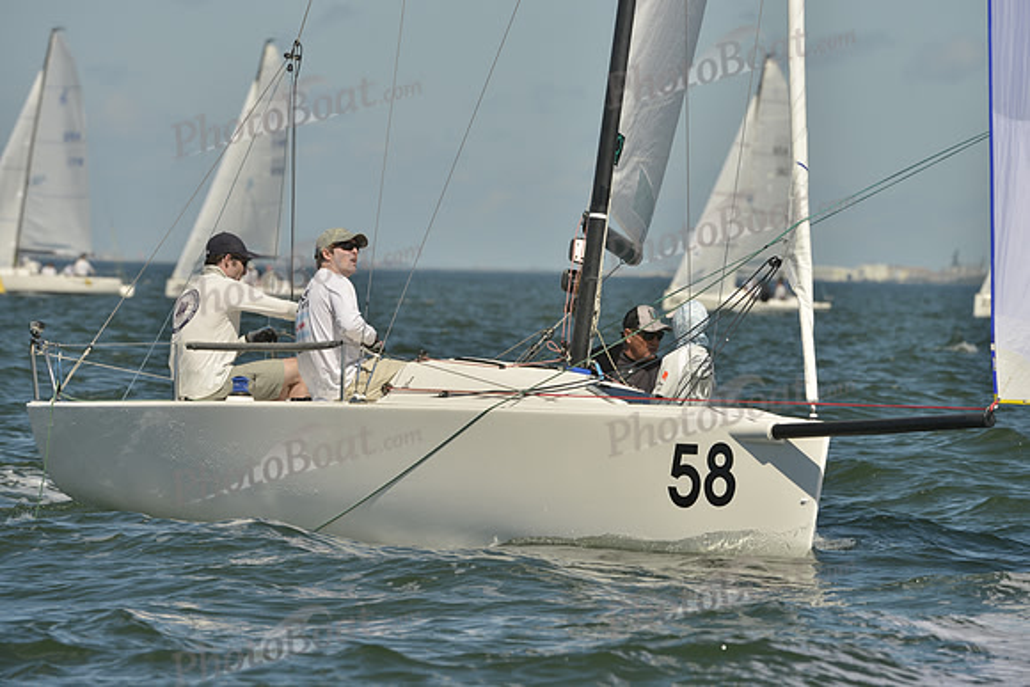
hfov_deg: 5.9
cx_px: 515
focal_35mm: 350
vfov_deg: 3.9
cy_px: 344
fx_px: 10016
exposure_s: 1/1000
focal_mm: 350
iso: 280
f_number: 11
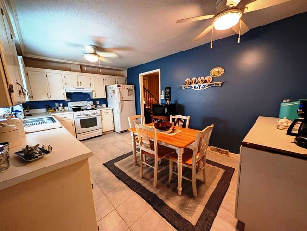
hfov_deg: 110.5
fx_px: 107
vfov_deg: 94.6
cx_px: 154
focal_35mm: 12
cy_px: 116
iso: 162
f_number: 1.7
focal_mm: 2.02
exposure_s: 1/40
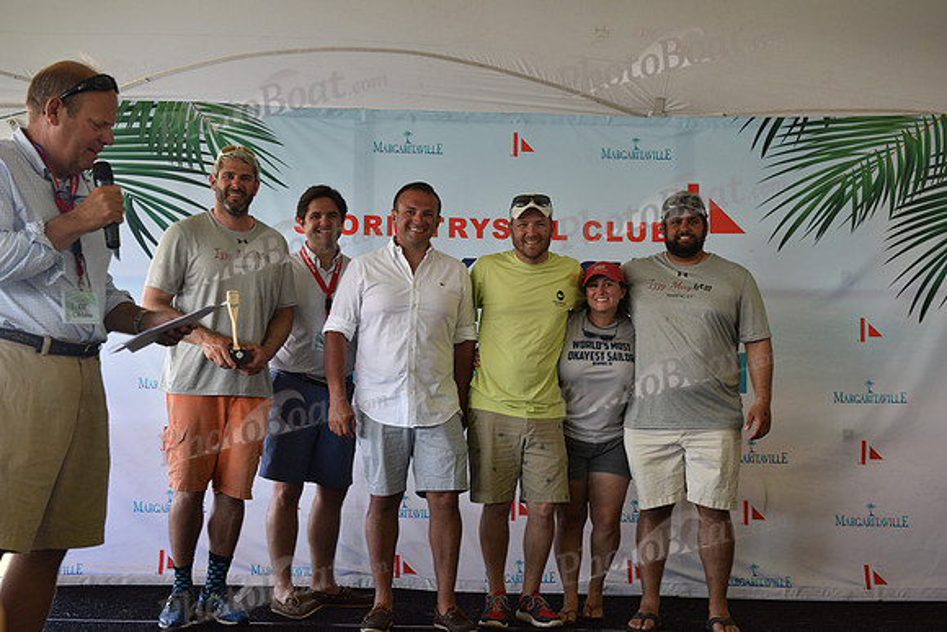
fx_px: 1368
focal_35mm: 52
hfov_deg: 38.2
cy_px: 316
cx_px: 474
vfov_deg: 26.0
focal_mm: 52
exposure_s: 1/200
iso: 640
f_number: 4.5
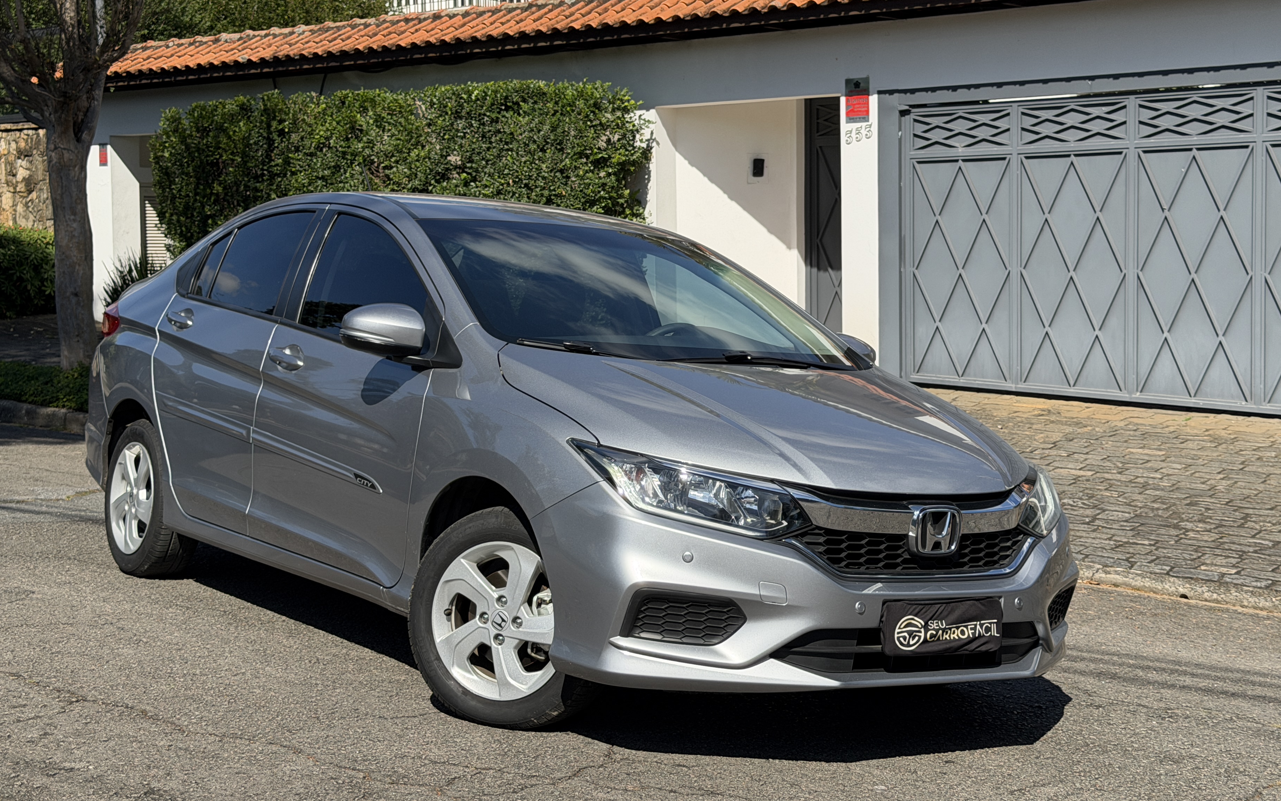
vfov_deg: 23.1
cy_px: 333
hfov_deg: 36.3
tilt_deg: -3.2
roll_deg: +1.5
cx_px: 640
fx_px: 1955
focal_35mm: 56
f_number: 1.78
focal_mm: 6.76
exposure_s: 1/4329
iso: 64
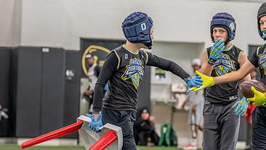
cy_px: 96
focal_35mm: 189
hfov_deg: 11.4
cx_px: 196
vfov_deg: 6.4
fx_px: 1333
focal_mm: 89
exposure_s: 1/1000
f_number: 2.8
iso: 6400
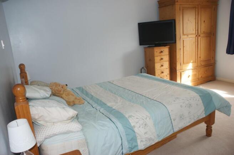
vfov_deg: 47.8
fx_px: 175
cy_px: 78
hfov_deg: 67.4
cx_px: 117
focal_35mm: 27
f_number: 4
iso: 200
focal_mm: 18
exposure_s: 1/160
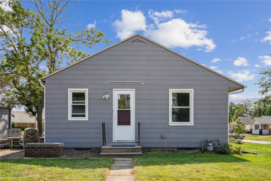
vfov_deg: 42.3
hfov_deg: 60.3
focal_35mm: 31
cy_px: 90
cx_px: 136
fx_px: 233
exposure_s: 1/800
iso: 400
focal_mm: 31
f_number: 9
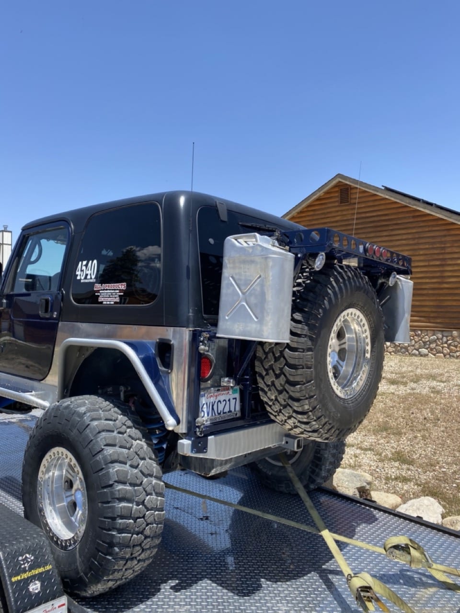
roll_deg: -0.1
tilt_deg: +1.2
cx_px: 230
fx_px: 461
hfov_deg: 53.1
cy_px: 306
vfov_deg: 67.3
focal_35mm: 26
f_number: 1.8
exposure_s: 1/1779
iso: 32
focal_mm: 4.25
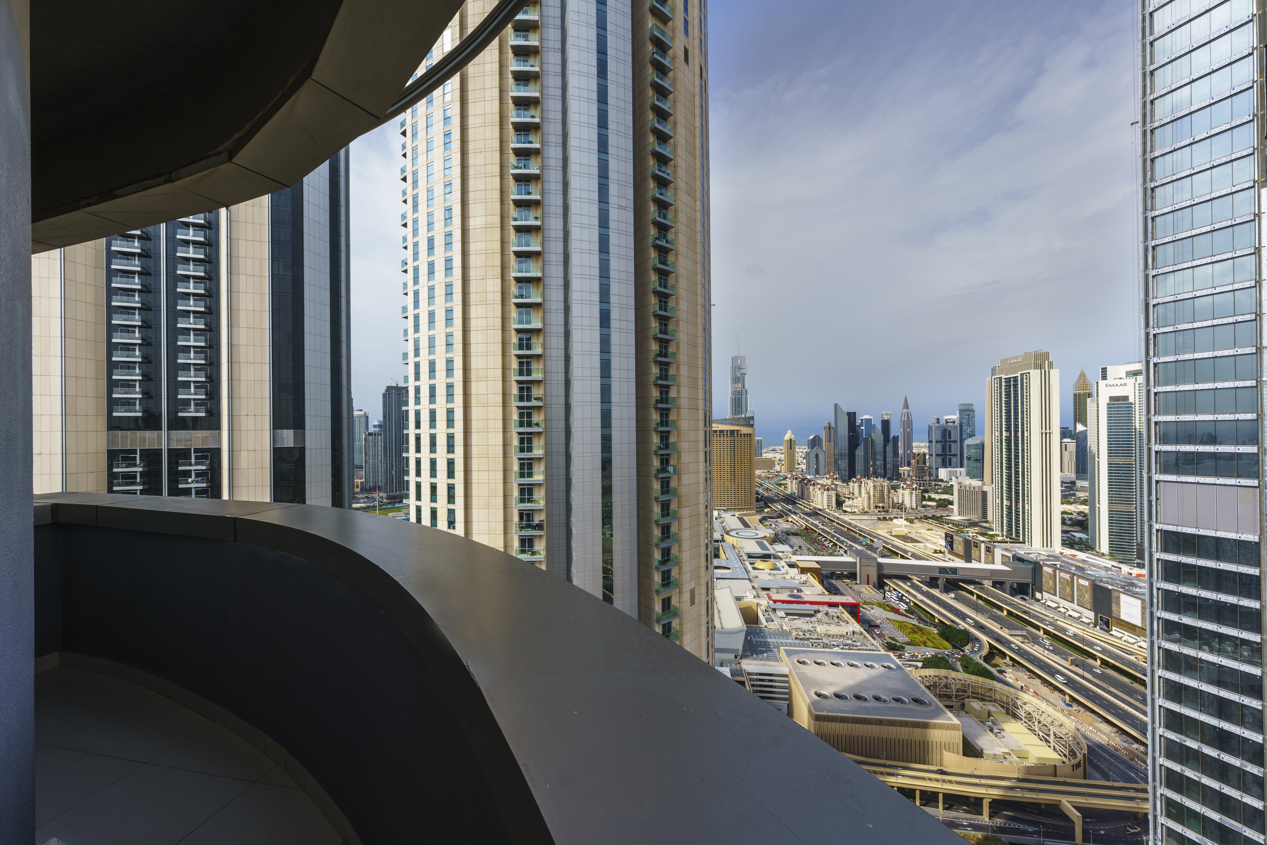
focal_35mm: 12
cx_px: 634
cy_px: 422
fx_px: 422
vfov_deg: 90.0
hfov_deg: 112.6
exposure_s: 1/60
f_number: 16
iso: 64
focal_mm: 12
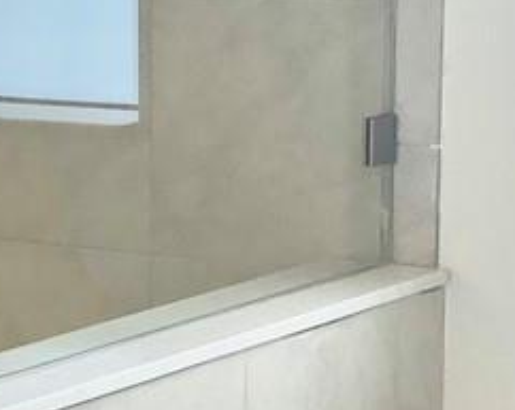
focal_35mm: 181
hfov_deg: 10.6
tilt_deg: -14.6
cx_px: 70
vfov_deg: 8.4
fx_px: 2755
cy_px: 484
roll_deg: +0.8
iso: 50
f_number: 1.8
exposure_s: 1/120
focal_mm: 3.99
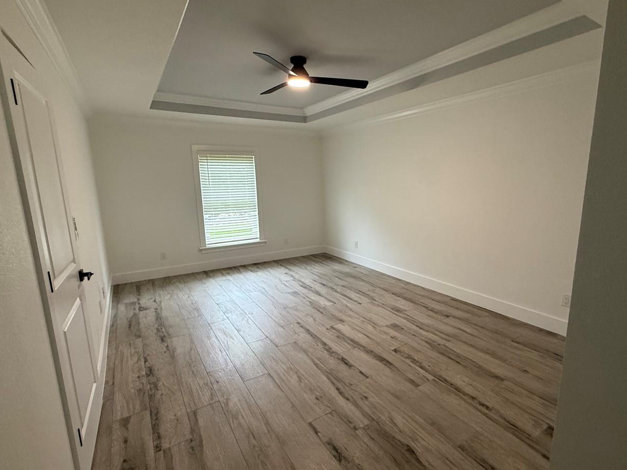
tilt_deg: -10.7
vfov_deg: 71.6
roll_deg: +0.4
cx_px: 343
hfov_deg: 87.5
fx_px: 326
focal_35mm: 18
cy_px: 243
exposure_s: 1/99
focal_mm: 2.22
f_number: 2.2
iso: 250
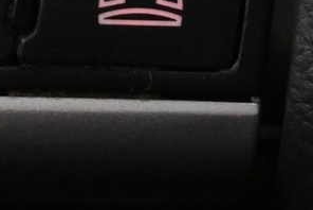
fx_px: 2141
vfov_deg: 5.5
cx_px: 2
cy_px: -213
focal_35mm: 246
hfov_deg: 8.3
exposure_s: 1/50
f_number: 4.8
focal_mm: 30
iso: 5600
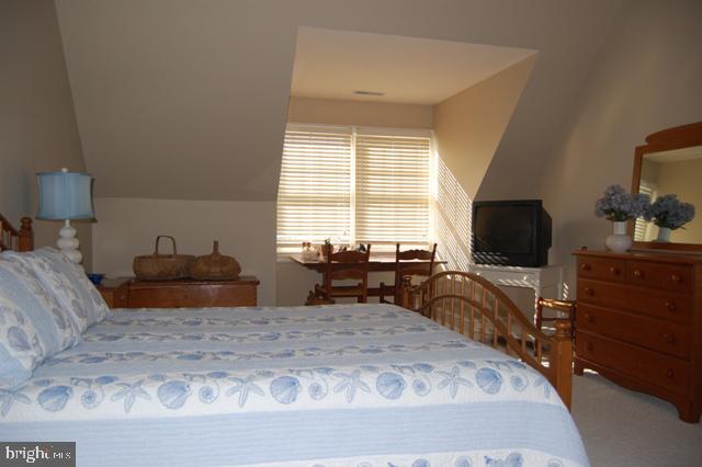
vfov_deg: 47.9
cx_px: 351
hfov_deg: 67.4
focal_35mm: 27
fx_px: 526
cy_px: 234
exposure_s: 1/160
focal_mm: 18
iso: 400
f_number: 3.5
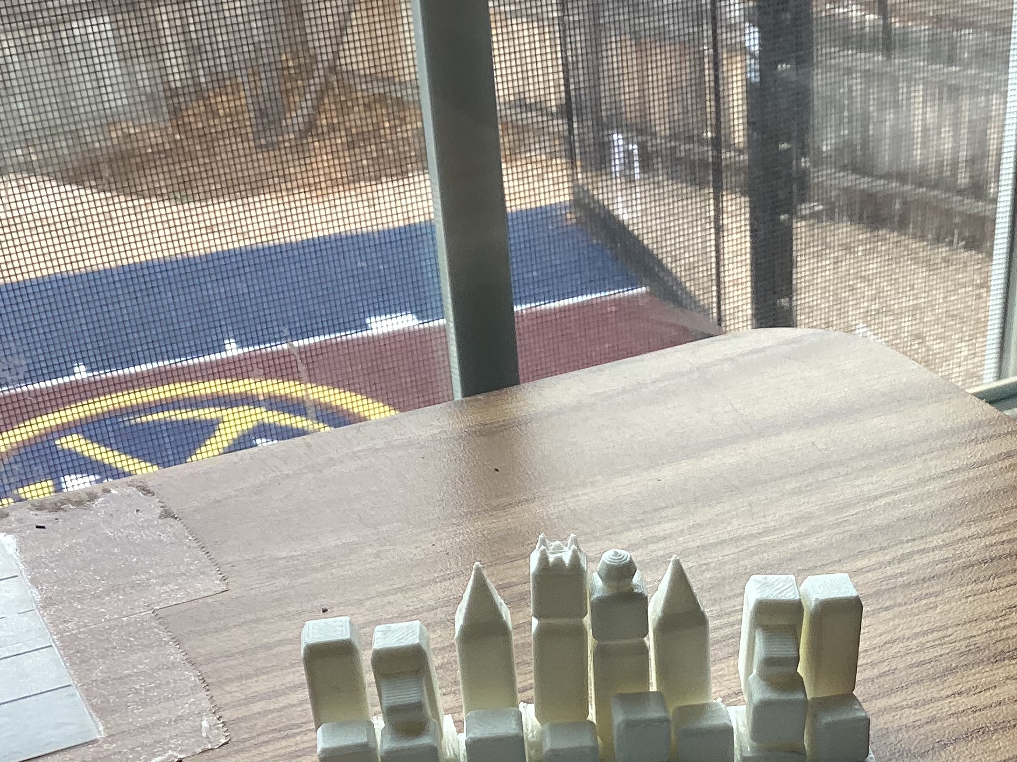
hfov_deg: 33.0
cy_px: 710
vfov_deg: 24.4
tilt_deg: -34.6
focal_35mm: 58
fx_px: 1704
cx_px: 671
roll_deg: +2.3
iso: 50
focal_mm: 3.3
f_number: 2.4
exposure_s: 1/120
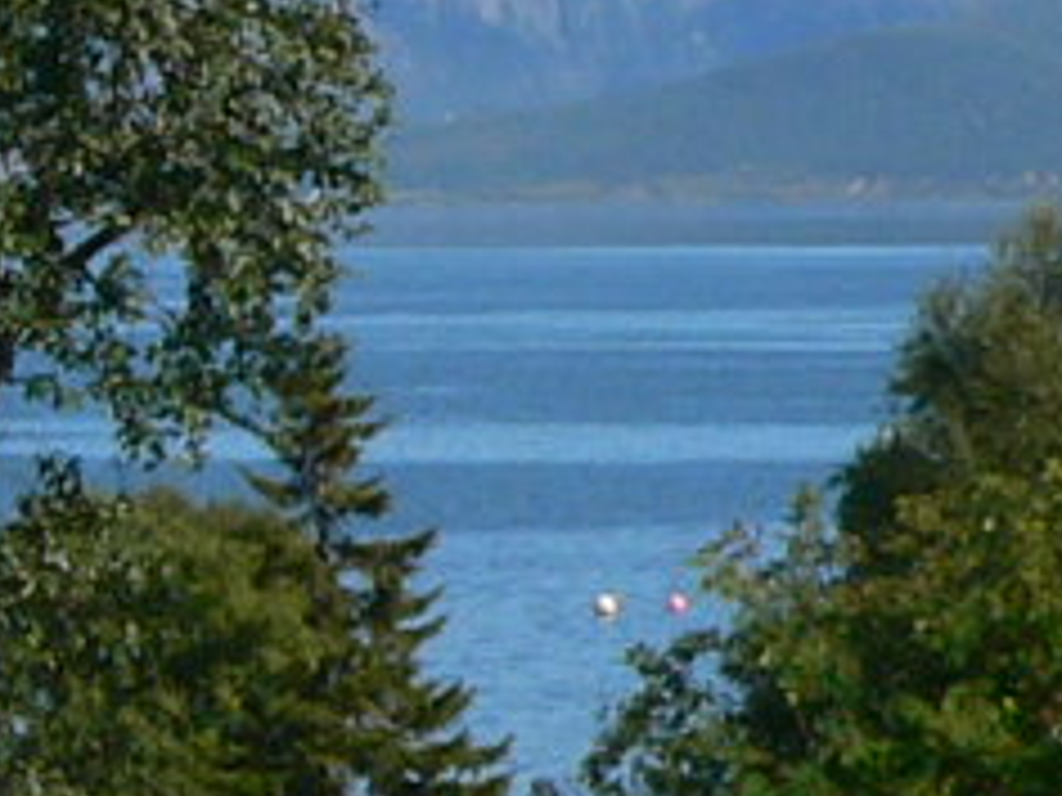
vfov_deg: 4.6
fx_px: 9971
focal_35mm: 325
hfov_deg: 5.7
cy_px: 675
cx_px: -1930
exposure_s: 1/500
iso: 80
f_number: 5.2
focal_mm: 7.9
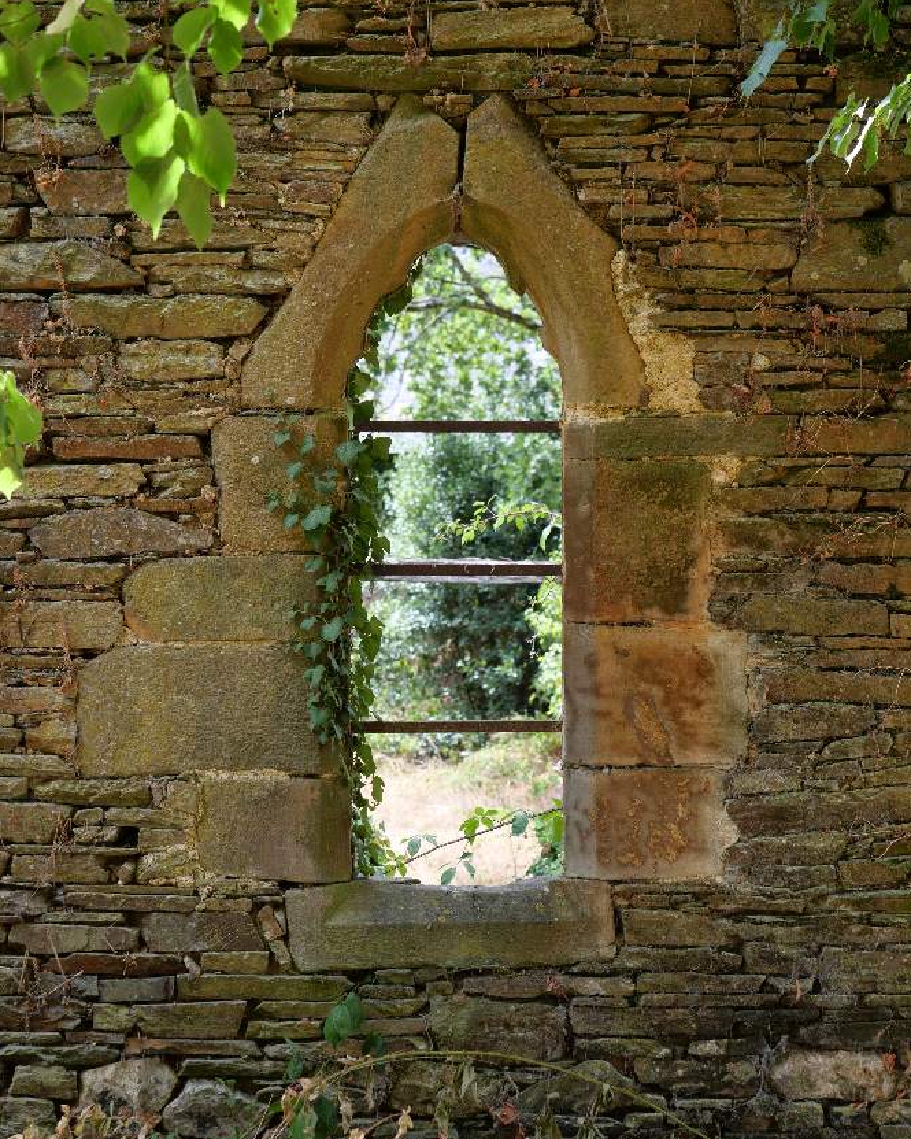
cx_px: 460
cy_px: 559
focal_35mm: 74
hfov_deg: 20.7
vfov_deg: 25.7
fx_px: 2494
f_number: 3.5
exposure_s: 1/200
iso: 200
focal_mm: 35
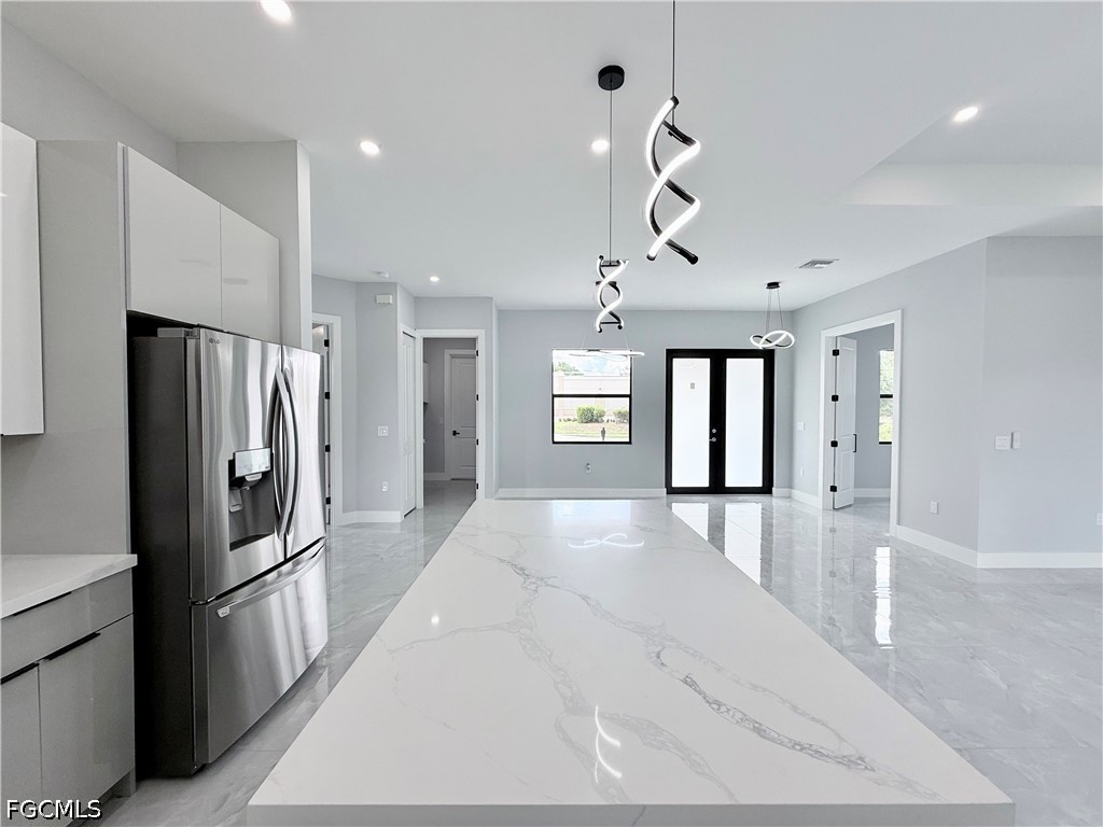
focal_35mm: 14
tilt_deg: -0.2
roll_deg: +0.0
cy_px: 414
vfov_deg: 85.7
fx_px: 446
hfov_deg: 102.1
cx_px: 552
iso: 50
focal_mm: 2.22
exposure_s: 1/196
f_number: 2.2
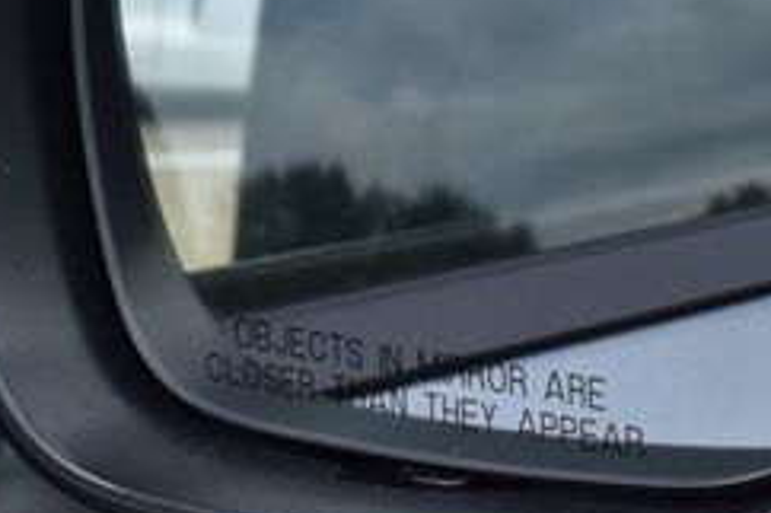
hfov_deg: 9.4
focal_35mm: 218
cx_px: 519
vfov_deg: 6.3
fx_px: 4672
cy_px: 118
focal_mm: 55
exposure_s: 1/200
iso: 400
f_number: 10
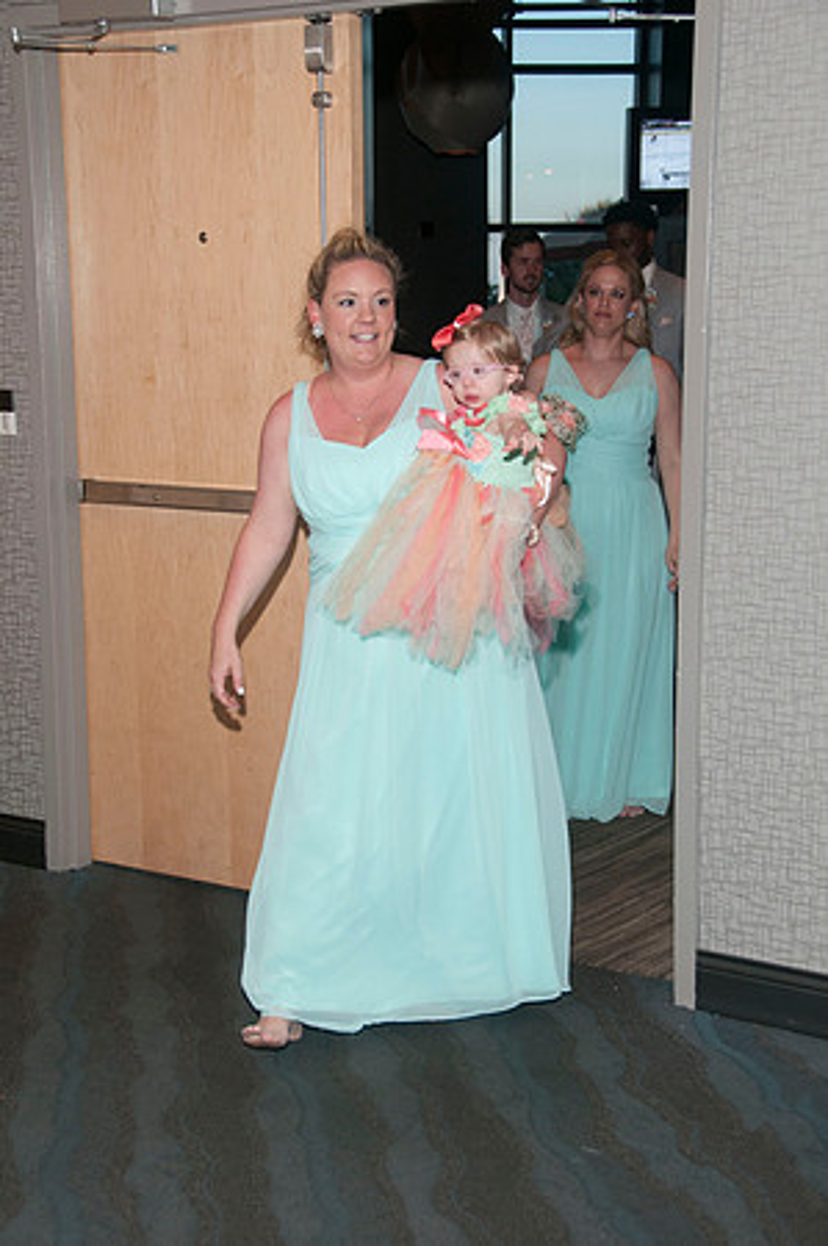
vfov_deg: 35.1
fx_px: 1971
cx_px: 414
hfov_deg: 23.7
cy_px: 623
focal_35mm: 57
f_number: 5.6
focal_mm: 38
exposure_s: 1/60
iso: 400
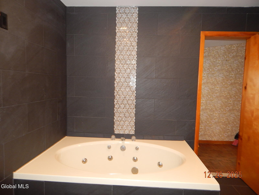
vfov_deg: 61.1
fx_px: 165
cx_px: 130
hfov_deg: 76.4
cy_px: 98
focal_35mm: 22
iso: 200
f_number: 3
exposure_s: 1/30
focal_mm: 4
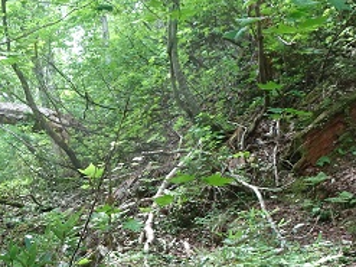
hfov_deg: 26.4
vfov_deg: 20.6
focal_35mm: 71
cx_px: 29
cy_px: 186
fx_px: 730
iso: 80
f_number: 3.5
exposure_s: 1/50
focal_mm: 4.1
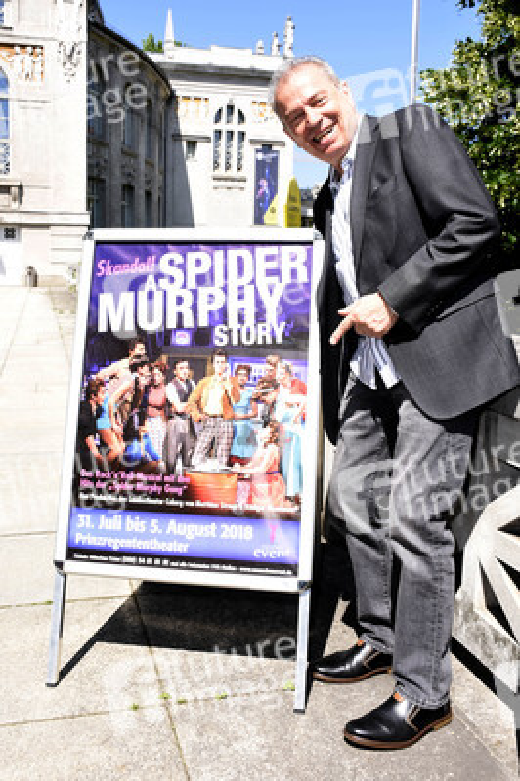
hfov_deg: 39.9
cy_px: 390
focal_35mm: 33
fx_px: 716
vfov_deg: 57.3
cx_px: 260
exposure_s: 1/160
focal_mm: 22
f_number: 6.3
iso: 100
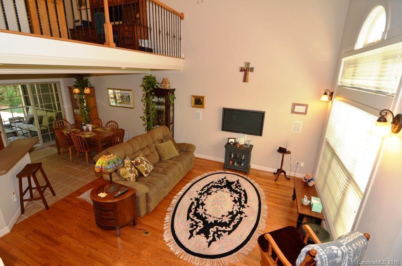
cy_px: 133
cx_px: 201
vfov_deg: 71.8
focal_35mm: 16
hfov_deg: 95.1
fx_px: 184
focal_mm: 11
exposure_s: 1/60
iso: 280
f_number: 4
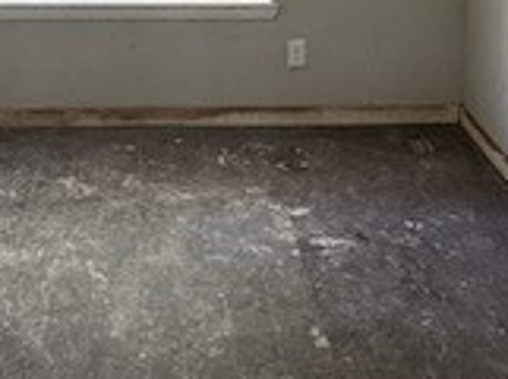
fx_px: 996
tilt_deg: -9.7
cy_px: -90
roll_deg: +0.6
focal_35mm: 68
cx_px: 180
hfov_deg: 28.5
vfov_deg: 20.0
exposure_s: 1/99
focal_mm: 2.22
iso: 250
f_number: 2.2
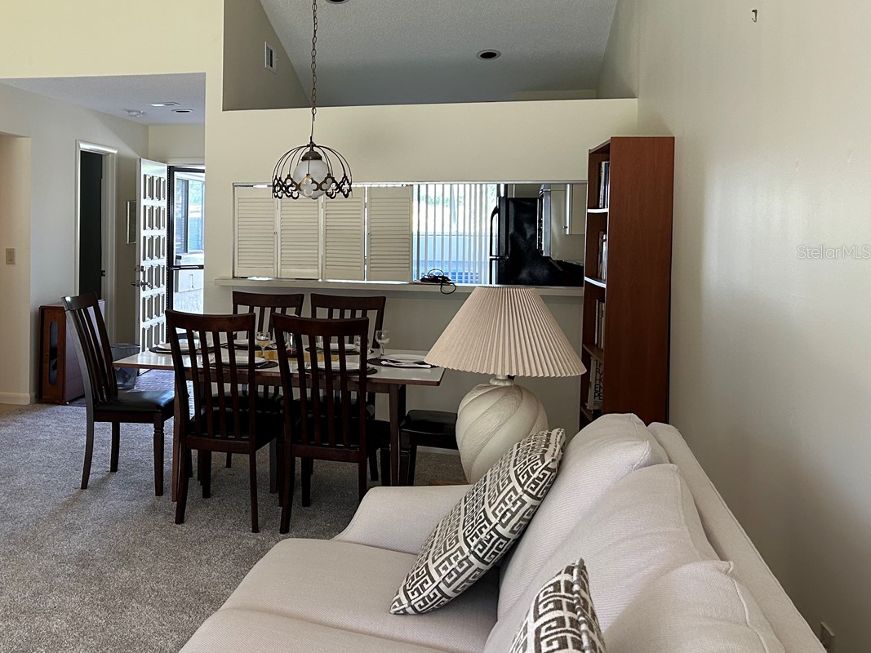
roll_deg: -0.4
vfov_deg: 36.6
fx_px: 981
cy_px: 251
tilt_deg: +0.1
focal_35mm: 39
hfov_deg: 46.2
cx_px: 221
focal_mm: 5.7
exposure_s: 1/121
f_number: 1.5
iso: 125
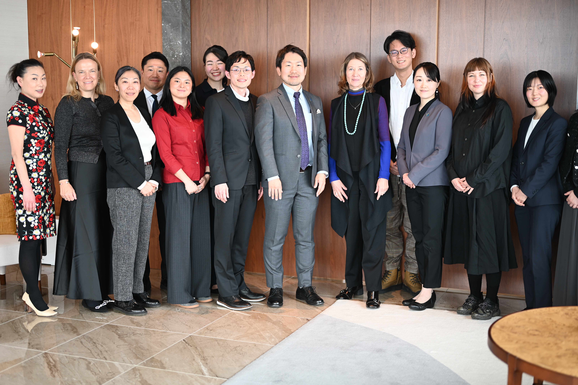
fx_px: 802
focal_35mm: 50
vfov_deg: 27.0
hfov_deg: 39.6
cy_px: 192
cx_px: 289
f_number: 1.8
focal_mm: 50
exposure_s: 1/60
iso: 200
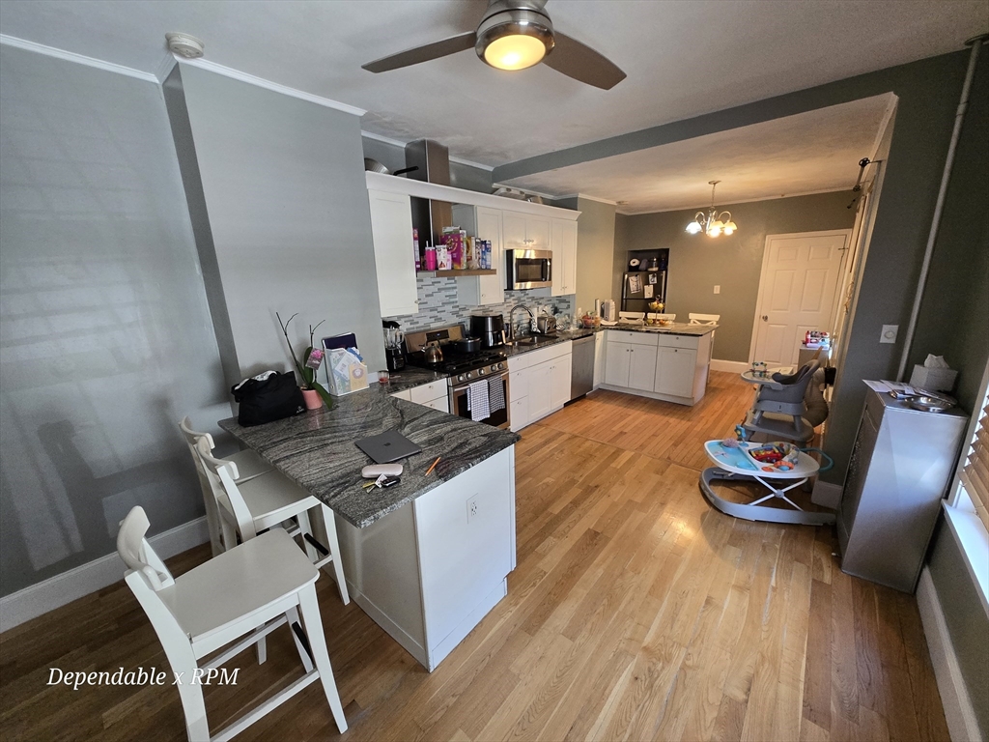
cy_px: 371
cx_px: 494
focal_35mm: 13
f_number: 2.2
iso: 250
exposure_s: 1/60
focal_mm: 1.7
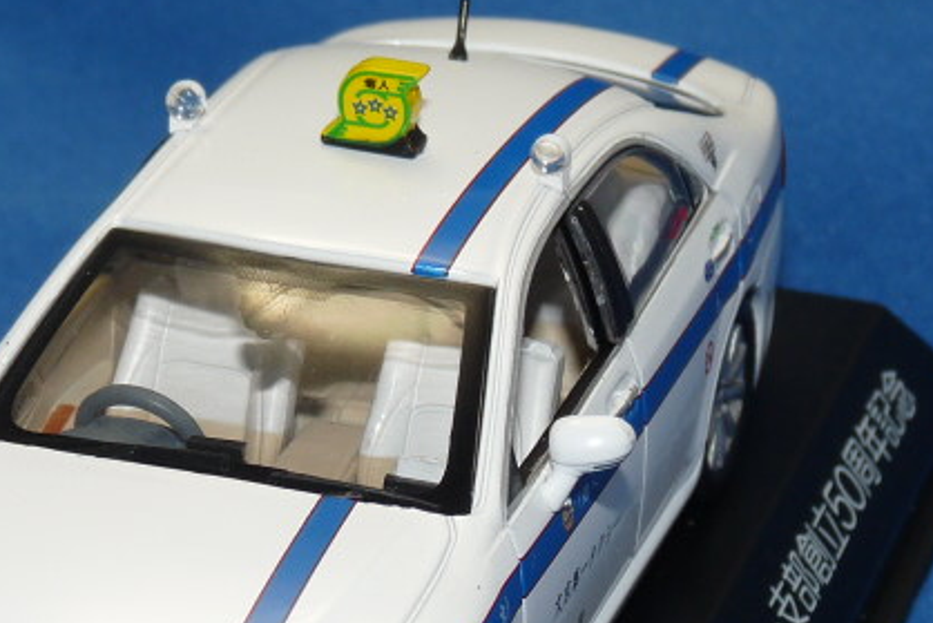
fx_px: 4459
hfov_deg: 11.9
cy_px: 489
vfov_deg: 8.0
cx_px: 277
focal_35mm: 172
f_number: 4
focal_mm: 10.8
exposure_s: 1/30
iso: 100
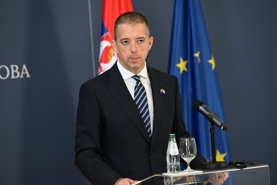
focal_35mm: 190
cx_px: 138
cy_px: 92
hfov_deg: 10.8
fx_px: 1462
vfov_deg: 7.2
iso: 1000
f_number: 4
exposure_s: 1/320
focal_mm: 190
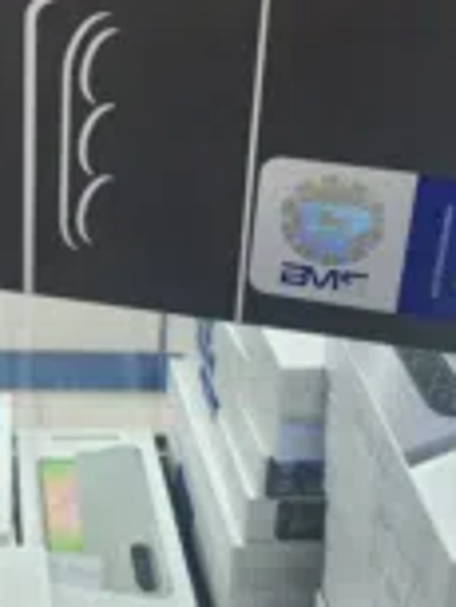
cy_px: 75
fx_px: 1052
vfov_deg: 30.9
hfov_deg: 23.7
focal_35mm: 60
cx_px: 28
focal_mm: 5.4
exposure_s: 1/100
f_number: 1.8
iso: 50
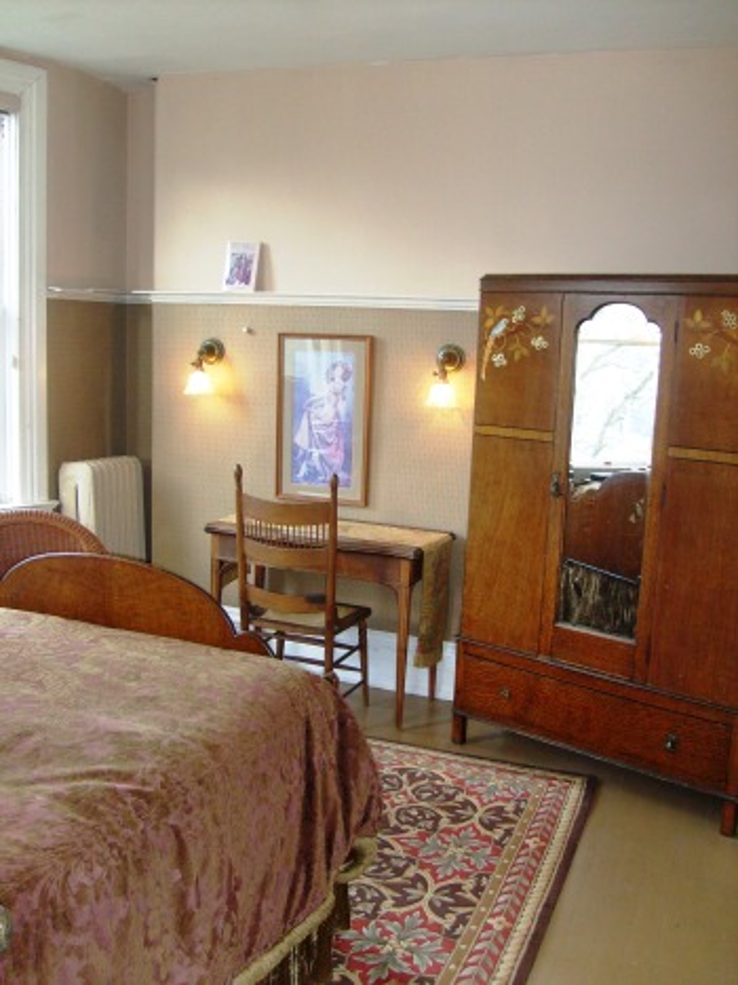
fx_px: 995
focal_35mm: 35
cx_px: 369
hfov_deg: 40.7
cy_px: 492
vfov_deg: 52.6
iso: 100
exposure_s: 1/45
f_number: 2.8
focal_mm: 5.8
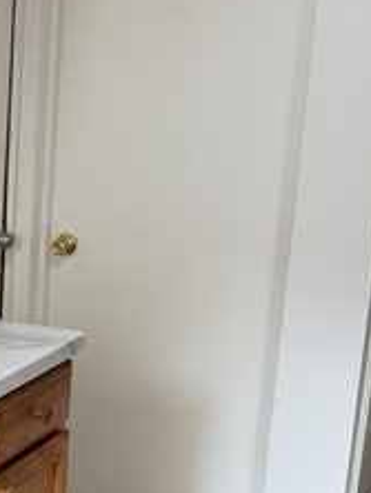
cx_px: -212
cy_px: 349
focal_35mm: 72
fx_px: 1027
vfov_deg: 26.8
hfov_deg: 17.9
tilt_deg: -14.5
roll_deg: +0.3
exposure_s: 1/120
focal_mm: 6.76
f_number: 1.78
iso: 160
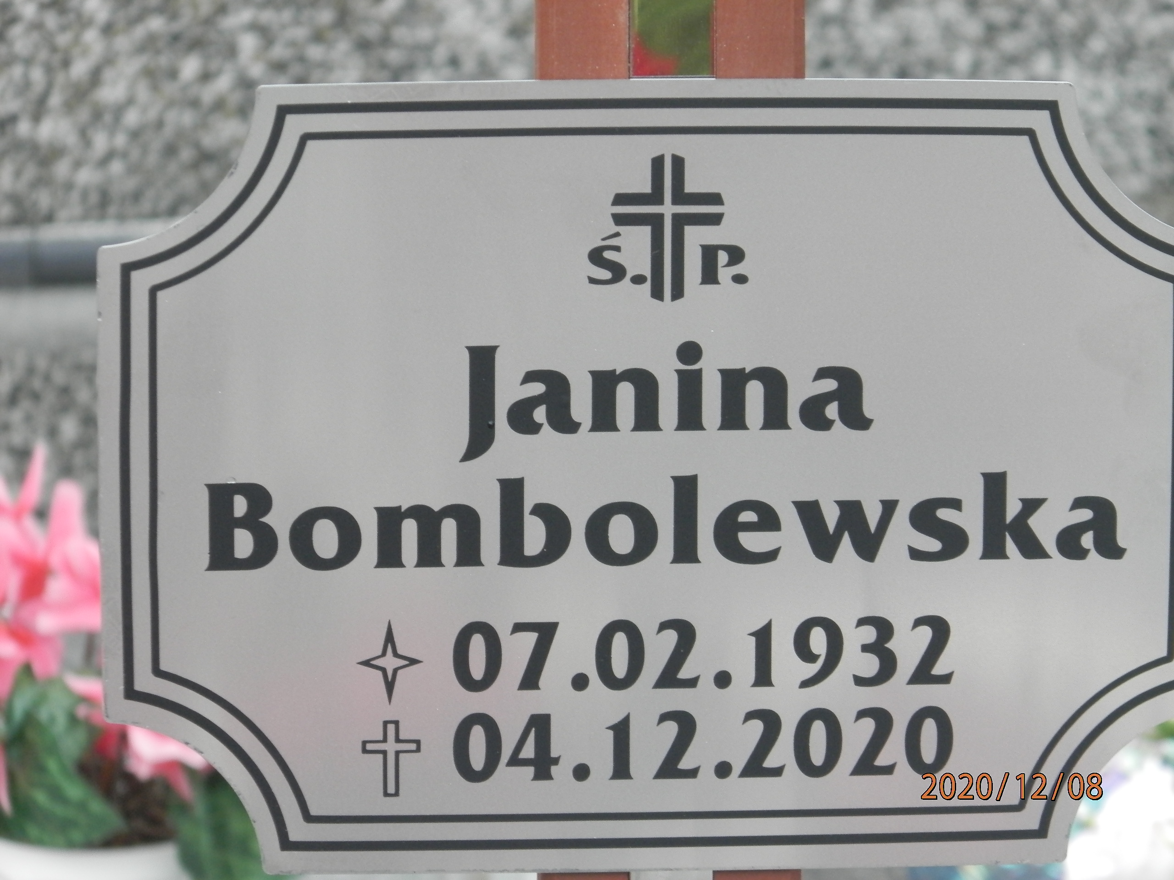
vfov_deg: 5.3
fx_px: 9530
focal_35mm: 281
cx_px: 587
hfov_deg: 7.0
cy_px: 440
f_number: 5.6
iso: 200
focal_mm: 50.2
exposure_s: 1/40
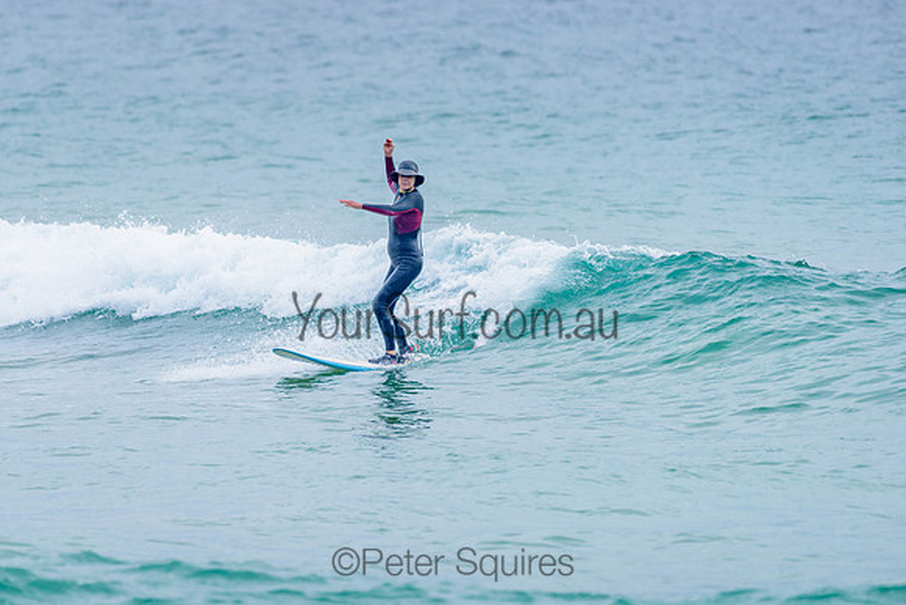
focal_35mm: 613
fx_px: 15425
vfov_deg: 2.2
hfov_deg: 3.4
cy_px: 293
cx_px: 351
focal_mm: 500
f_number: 5.6
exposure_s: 1/2000
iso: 400
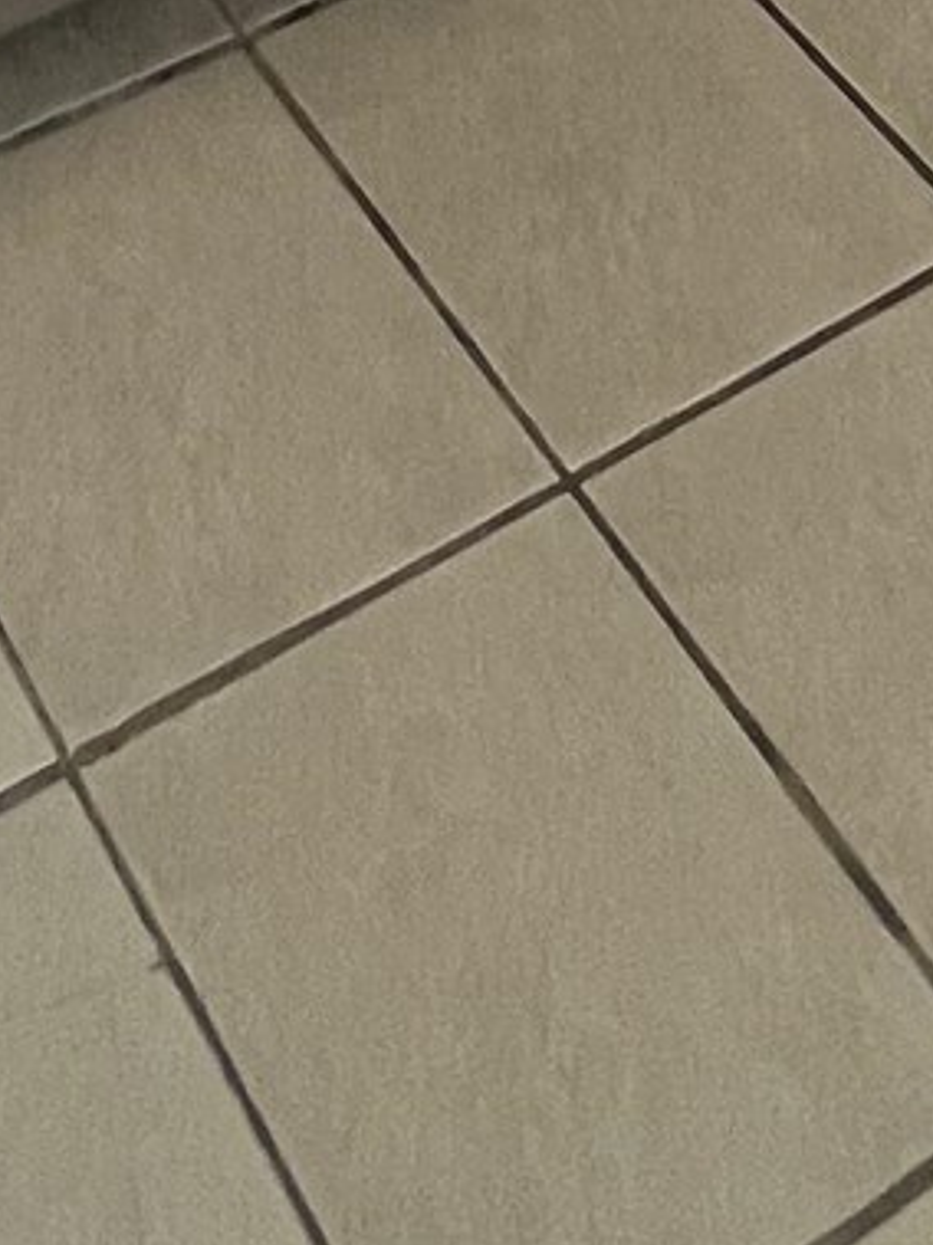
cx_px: -92
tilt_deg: -10.6
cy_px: -2001
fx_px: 2841
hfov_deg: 18.0
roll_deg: -0.1
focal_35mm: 79
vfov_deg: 13.7
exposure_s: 1/120
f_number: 1.8
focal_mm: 1.57
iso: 200
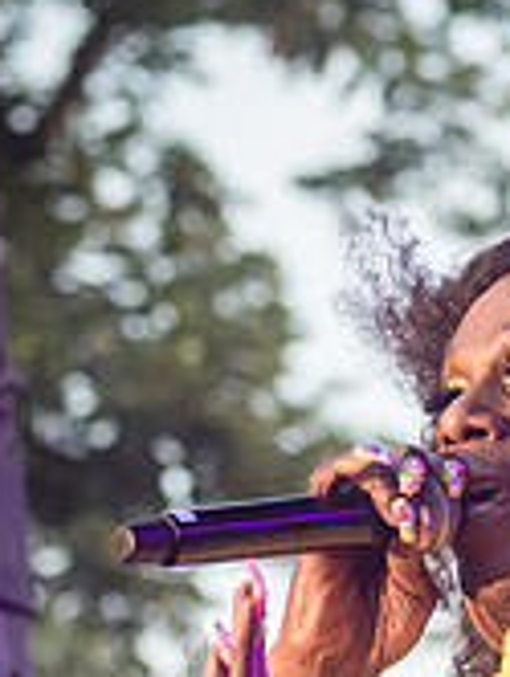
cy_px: 569
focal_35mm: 418
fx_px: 8190
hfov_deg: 3.6
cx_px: 533
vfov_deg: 4.7
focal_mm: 86
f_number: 4
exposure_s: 1/500
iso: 2000
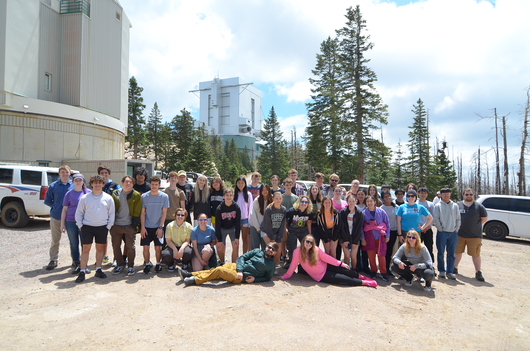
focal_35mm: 21
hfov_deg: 81.3
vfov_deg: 59.3
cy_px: 176
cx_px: 265
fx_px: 309
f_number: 3.2
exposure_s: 1/1000
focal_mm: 14
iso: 100
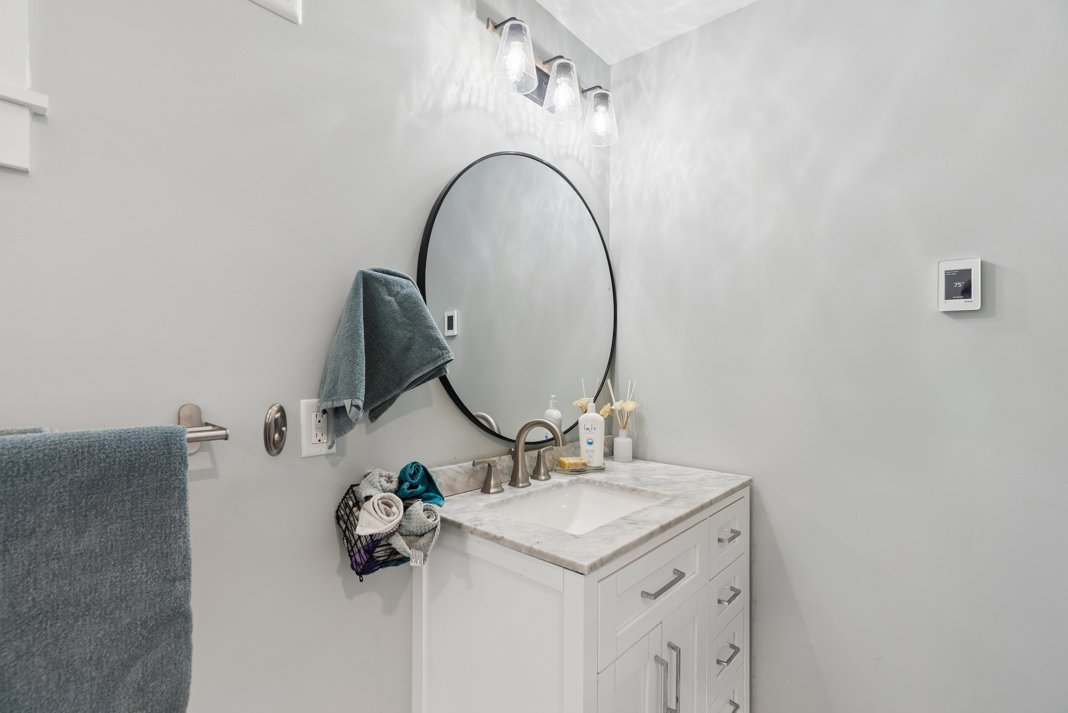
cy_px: 356
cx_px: 534
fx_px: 475
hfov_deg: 96.7
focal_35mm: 16
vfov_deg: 73.8
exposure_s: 1/15
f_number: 7.1
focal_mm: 16
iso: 320
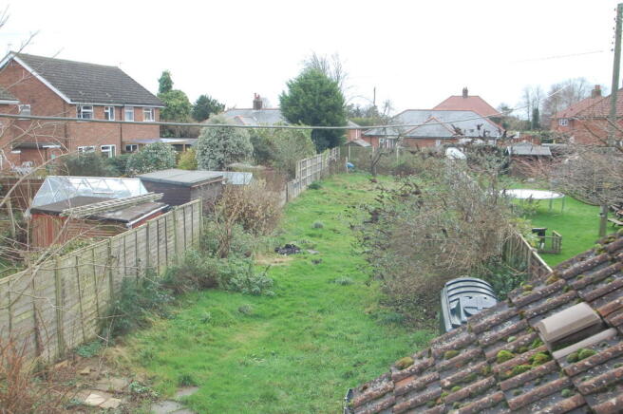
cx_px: 312
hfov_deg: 53.2
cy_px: 207
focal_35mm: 36
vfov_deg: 36.8
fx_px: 622
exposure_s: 1/125
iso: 400
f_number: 5.6
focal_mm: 24
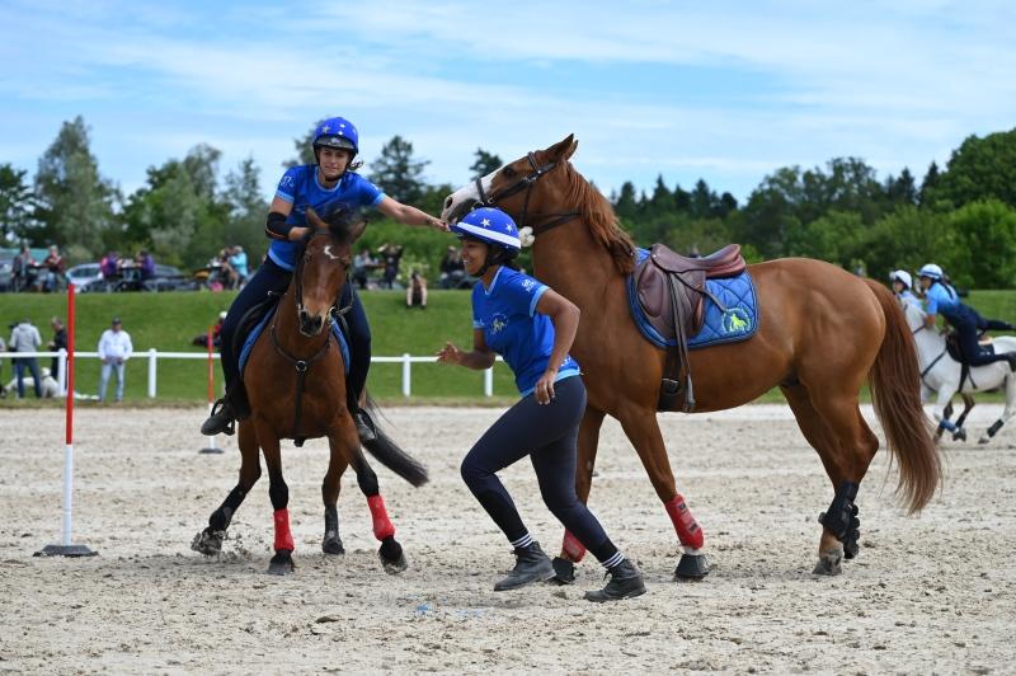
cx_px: 508
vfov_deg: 13.7
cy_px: 338
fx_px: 2820
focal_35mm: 100
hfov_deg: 20.4
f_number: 5.6
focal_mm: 100
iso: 280
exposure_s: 1/1250
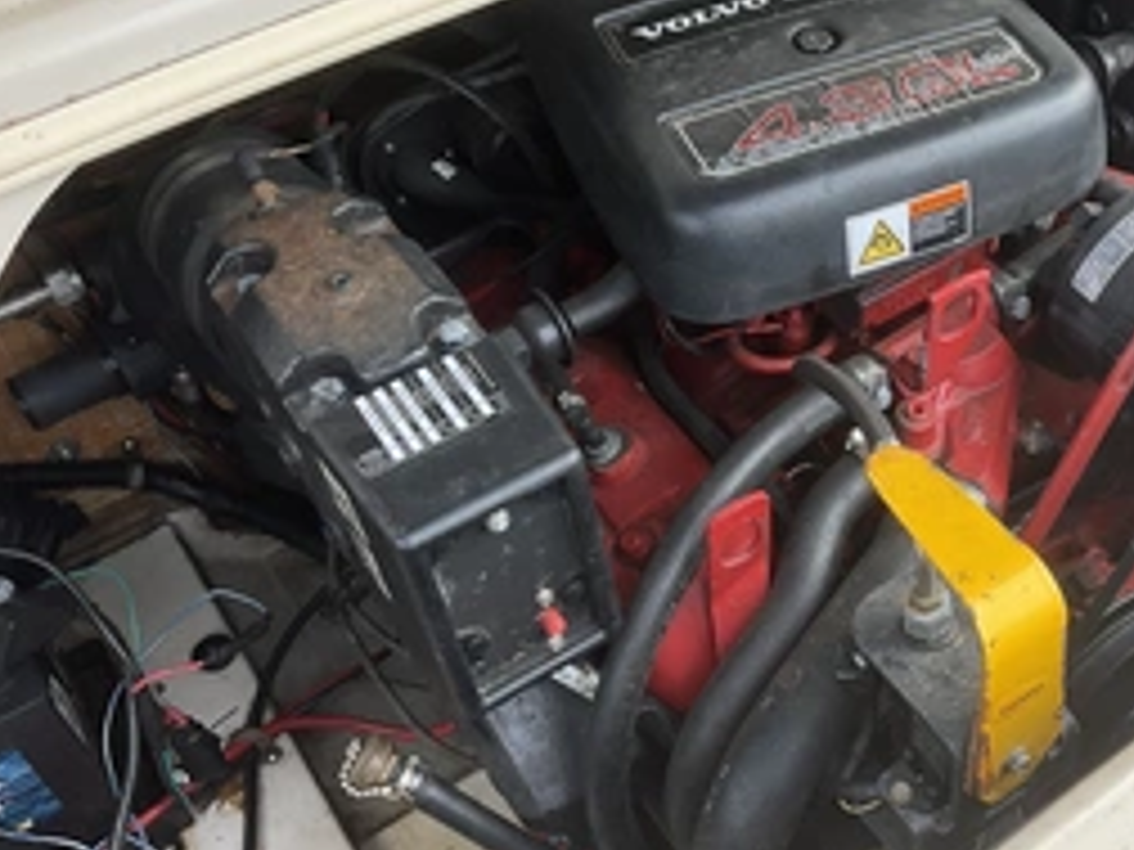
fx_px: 1507
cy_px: 382
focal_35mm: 46
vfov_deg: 31.5
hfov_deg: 40.1
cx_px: 855
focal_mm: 3
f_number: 1.8
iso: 25
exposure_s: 1/279
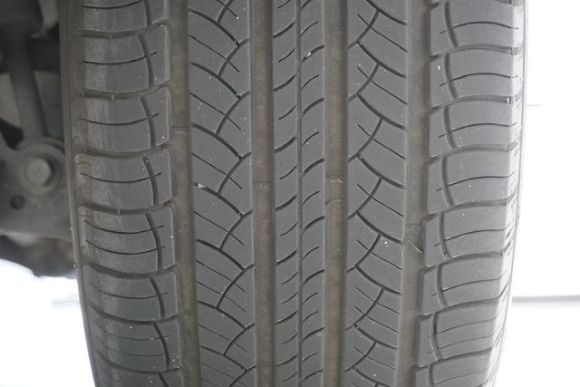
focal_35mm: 57
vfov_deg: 23.8
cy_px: 194
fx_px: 918
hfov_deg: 35.0
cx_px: 290
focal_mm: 38
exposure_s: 1/160
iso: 6400
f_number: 5.6
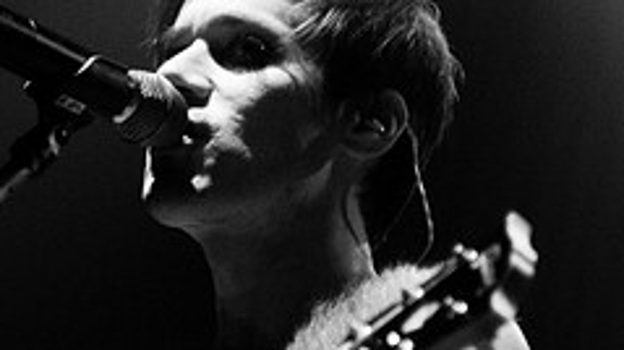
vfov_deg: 4.5
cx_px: -125
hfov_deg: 8.0
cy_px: 270
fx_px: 4414
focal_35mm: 267
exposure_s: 1/250
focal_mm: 70
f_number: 2.8
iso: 640
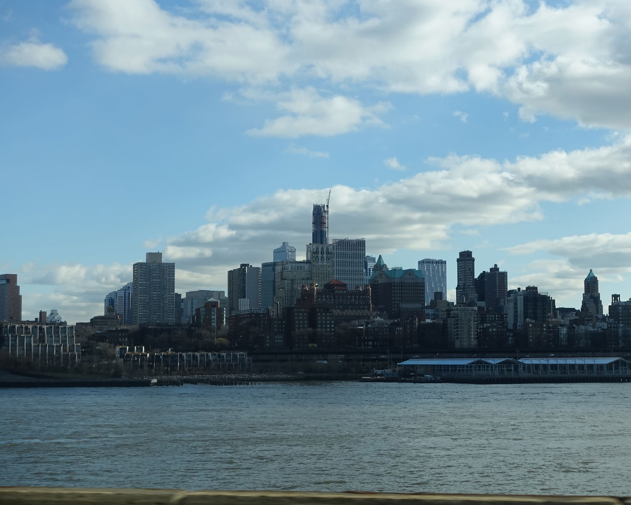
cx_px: 361
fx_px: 1251
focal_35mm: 67
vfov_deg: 22.8
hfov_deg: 28.3
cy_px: 252
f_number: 4.5
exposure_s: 1/800
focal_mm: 21.79
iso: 125
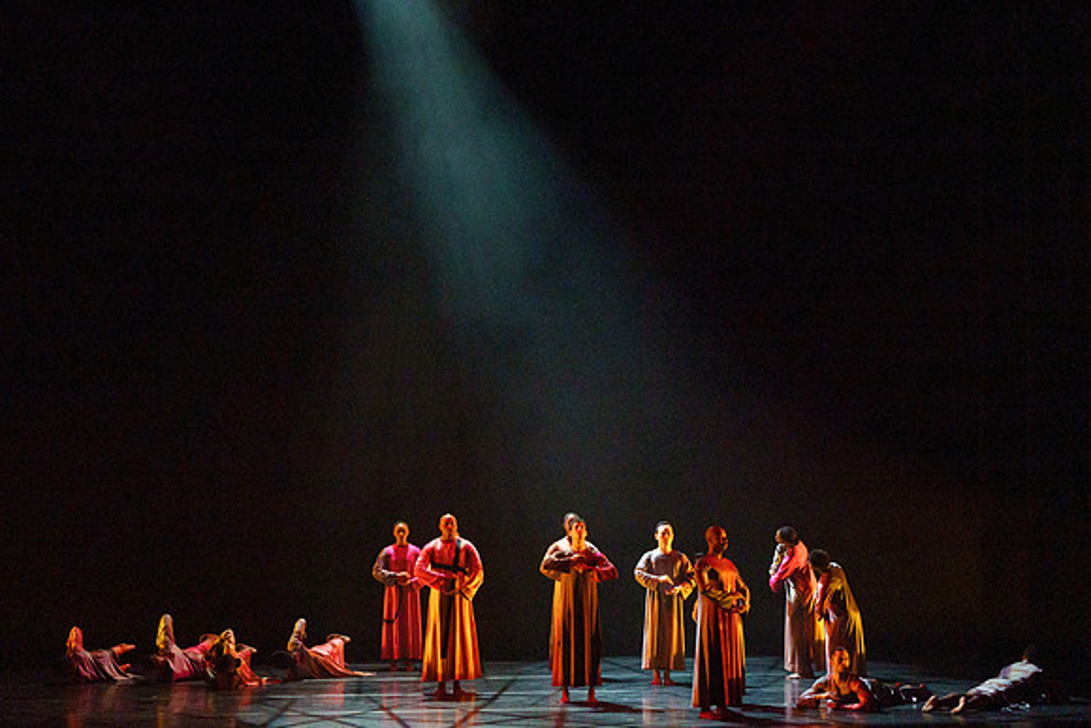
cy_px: 306
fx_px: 3544
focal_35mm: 117
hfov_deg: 17.5
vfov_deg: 11.7
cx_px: 462
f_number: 5.6
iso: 5000
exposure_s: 1/250
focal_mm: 100
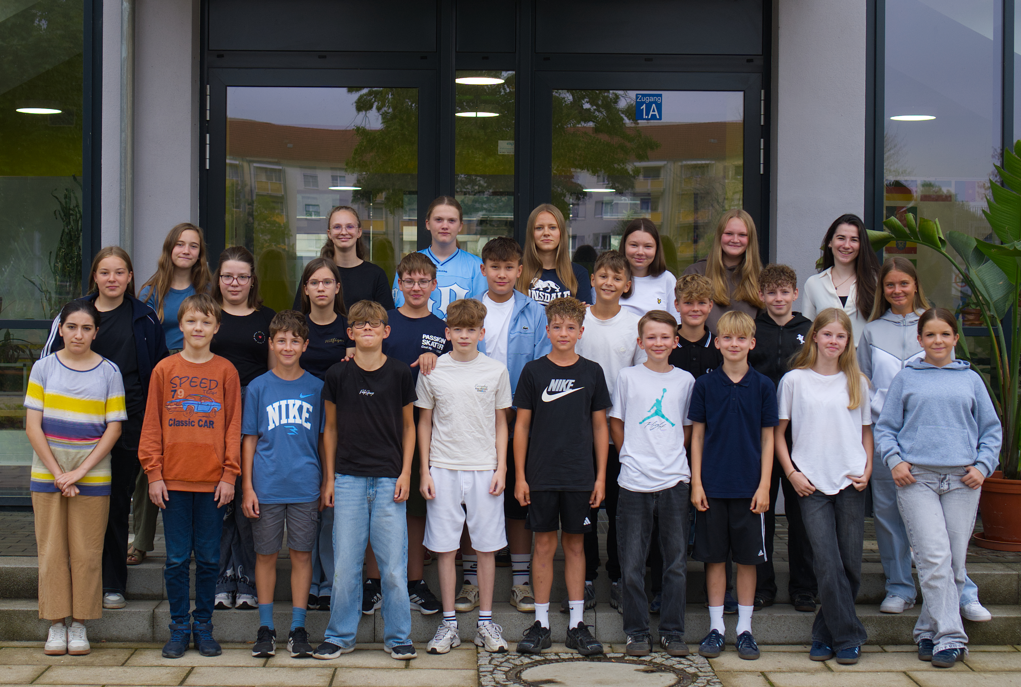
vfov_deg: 26.1
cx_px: 510
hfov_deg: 38.1
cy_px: 344
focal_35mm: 52
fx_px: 1479
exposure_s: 1/160
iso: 200
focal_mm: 35
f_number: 4
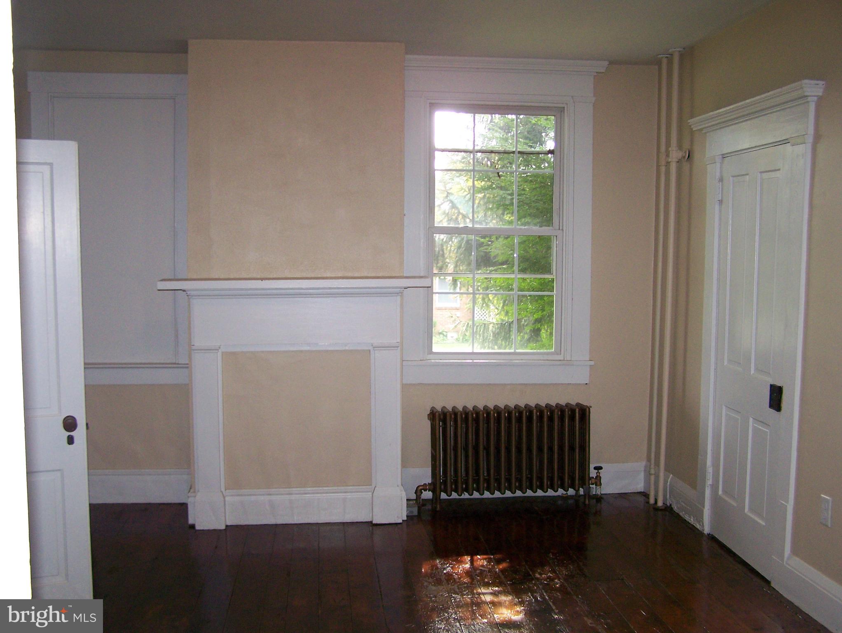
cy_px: 316
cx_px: 421
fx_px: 925
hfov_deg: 48.9
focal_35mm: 38
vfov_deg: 37.8
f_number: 2.8
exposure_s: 1/60
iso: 160
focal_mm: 6.3
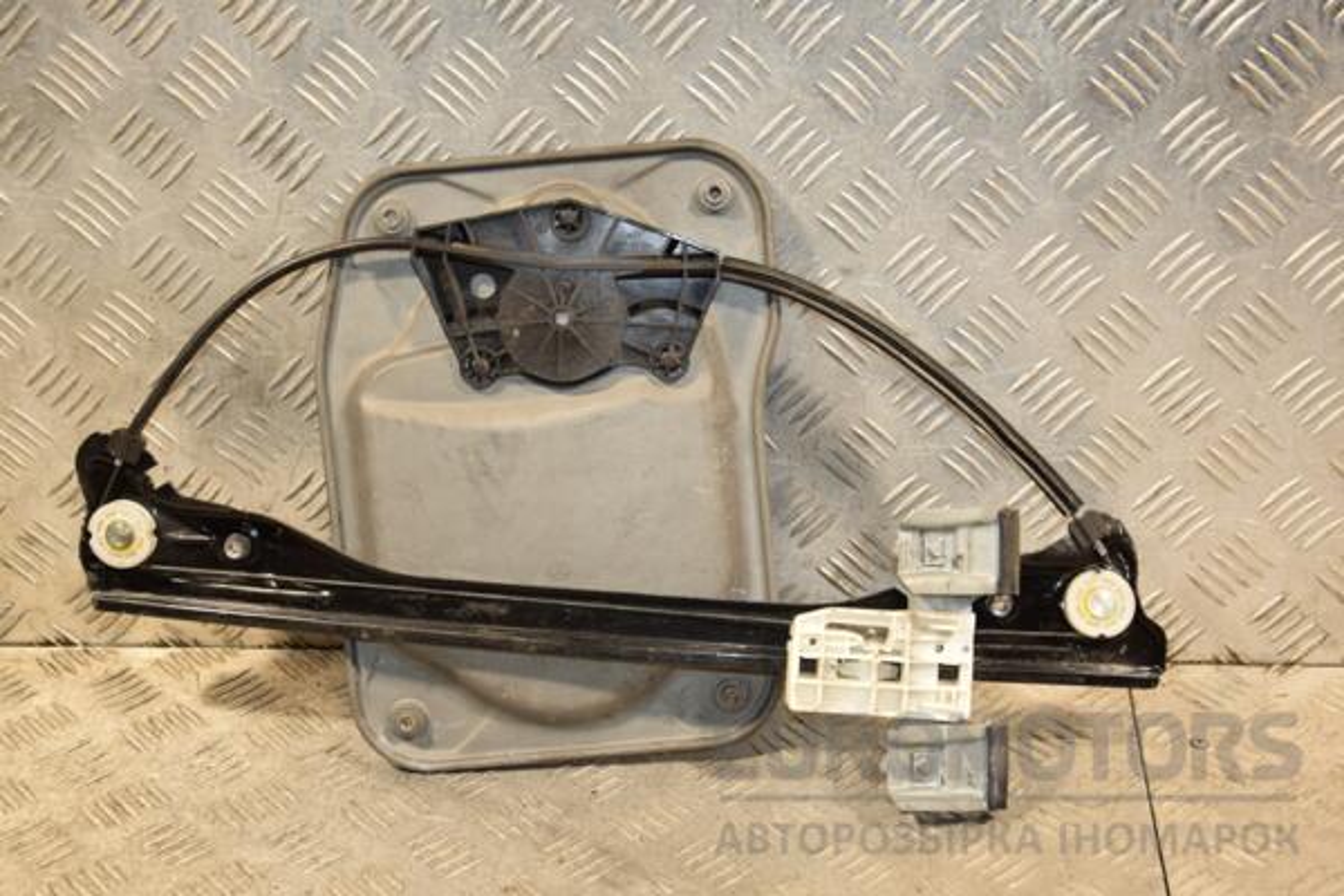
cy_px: 448
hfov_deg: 33.4
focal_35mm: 60
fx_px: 2240
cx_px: 672
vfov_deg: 22.6
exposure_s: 1/160
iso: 800
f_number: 4.8
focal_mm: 40
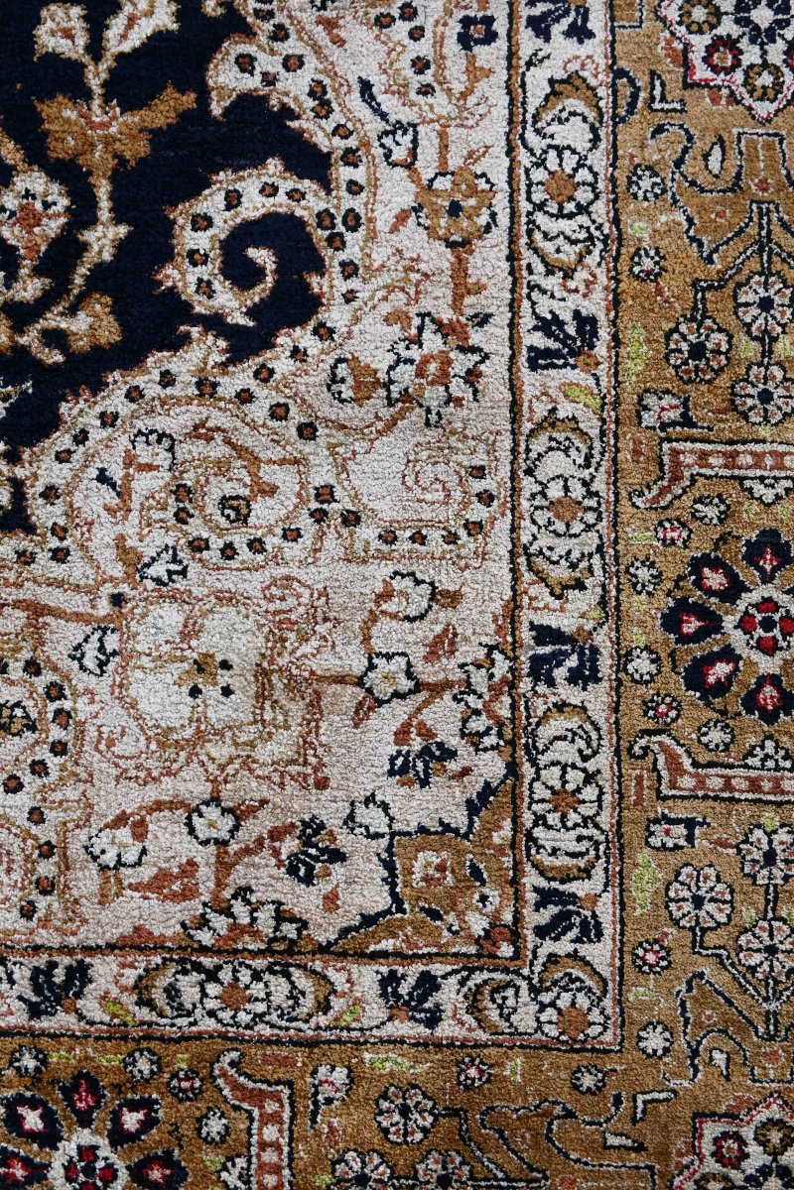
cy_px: 595
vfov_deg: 27.0
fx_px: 2481
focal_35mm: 75
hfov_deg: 18.2
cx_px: 397
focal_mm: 50
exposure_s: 1/250
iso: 400
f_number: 6.3
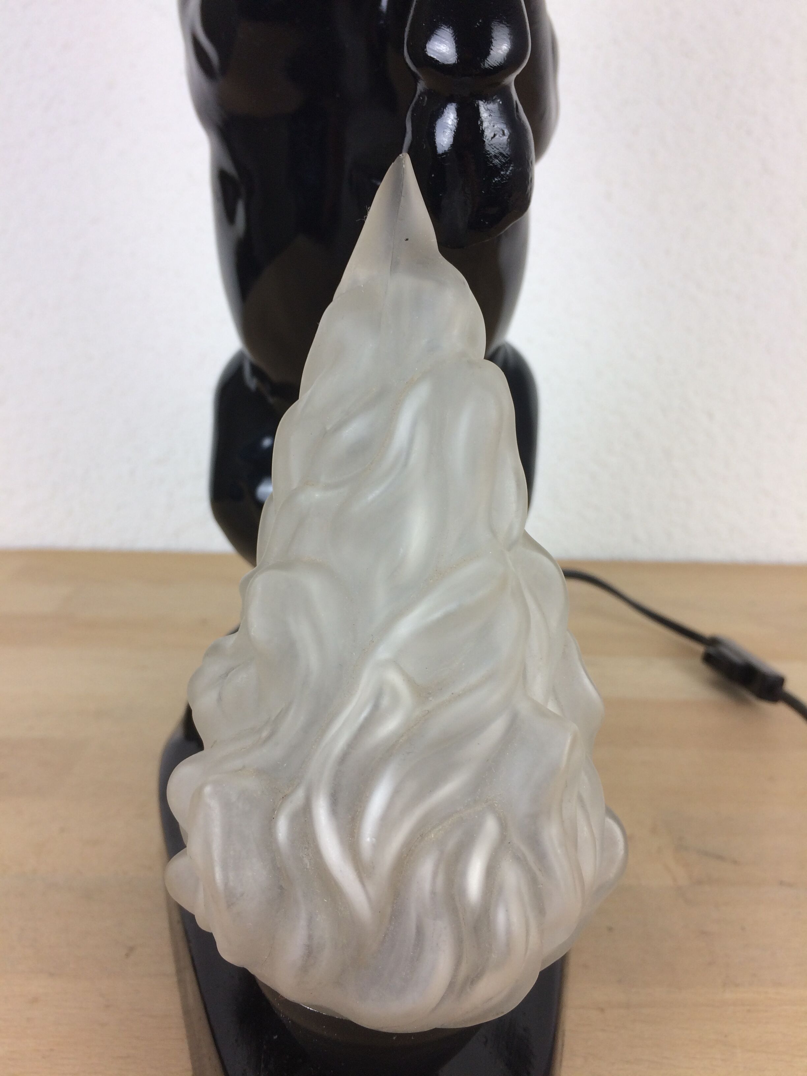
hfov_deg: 48.2
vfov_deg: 61.7
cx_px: 404
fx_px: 901
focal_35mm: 29
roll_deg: -0.9
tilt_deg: -16.7
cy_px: 538
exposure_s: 1/50
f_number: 2.2
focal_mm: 4.15
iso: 32
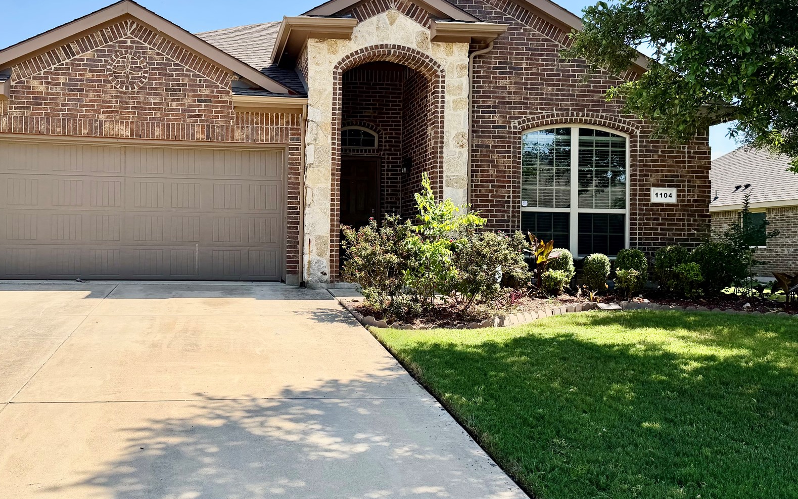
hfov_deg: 57.4
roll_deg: -0.4
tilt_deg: +2.1
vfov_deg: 38.3
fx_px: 718
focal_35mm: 33
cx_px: 295
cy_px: 219
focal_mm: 6.76
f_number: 1.78
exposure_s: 1/5319
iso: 80
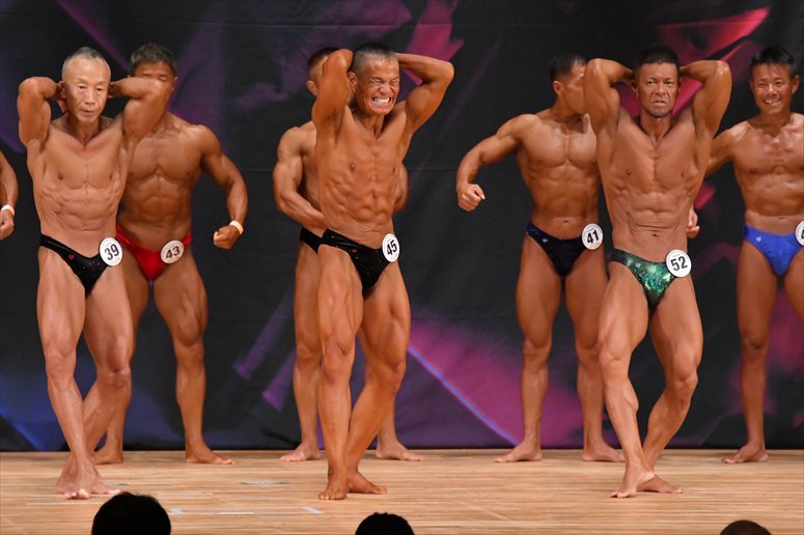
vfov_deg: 4.6
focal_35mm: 300
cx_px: 402
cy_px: 268
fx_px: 6697
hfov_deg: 6.9
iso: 5000
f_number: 5.6
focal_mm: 200
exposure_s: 1/400
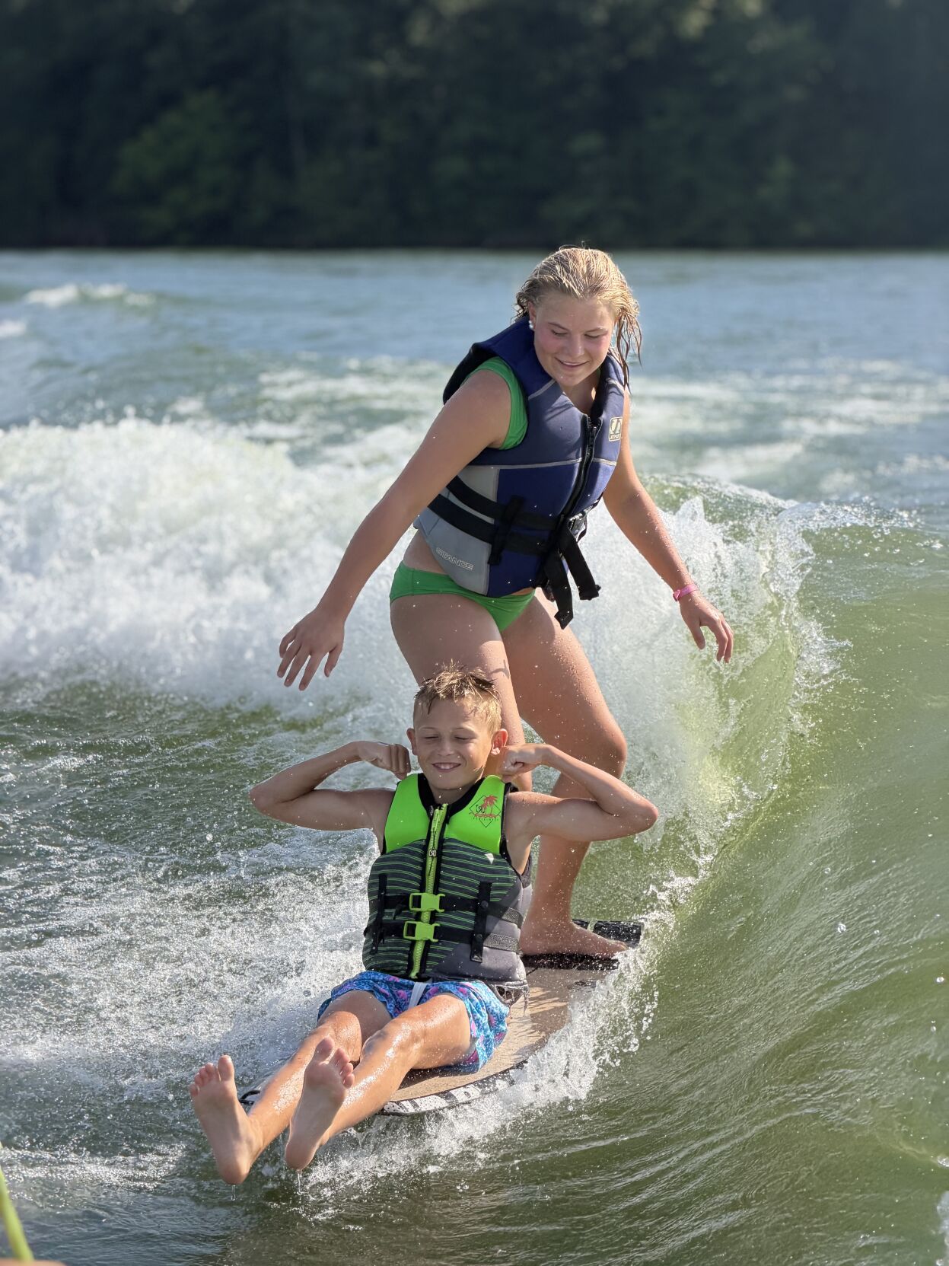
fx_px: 3656
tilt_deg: -5.2
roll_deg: +0.4
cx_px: 474
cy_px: 633
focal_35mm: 100
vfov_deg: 19.6
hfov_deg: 14.8
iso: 32
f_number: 2.8
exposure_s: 1/638
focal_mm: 16.89
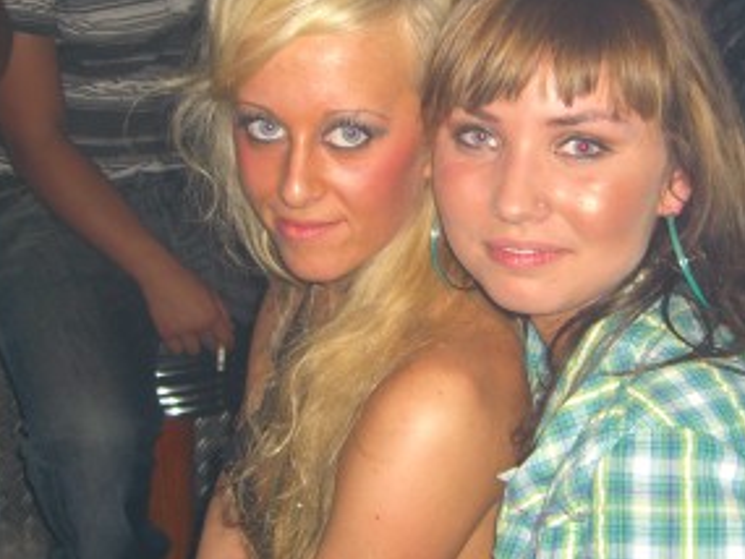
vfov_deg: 18.4
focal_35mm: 80
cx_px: 463
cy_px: 230
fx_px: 1722
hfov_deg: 24.3
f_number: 2.8
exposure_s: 1/60
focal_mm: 7.9
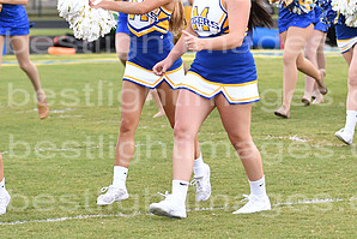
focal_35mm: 263
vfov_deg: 5.2
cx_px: 164
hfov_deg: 7.8
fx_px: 2609
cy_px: 19
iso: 800
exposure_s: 1/640
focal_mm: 90
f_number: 3.2
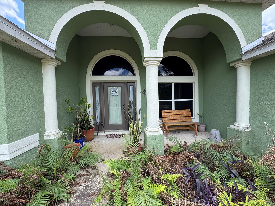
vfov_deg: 85.7
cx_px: 138
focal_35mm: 14
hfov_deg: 102.1
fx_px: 111
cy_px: 103
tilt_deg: -2.0
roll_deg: +1.0
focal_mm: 2.22
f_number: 2.2
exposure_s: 1/344
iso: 40
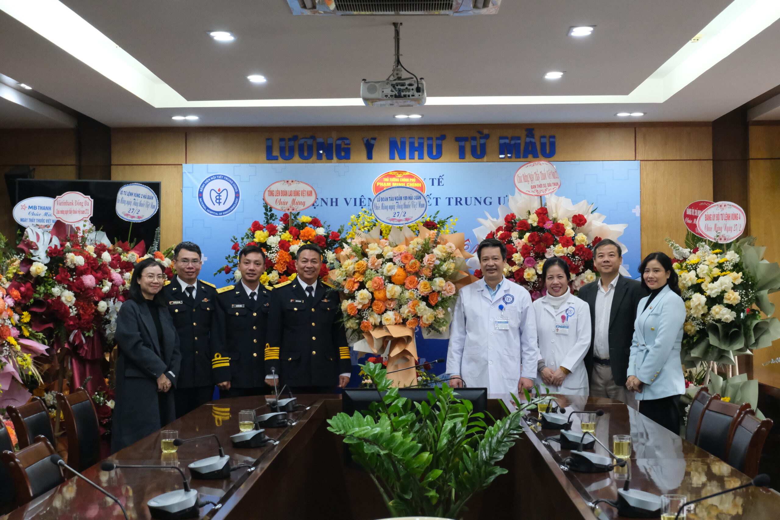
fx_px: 1213
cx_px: 390
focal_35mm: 56
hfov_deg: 35.6
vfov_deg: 24.2
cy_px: 260
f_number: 5.2
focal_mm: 37.4
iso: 6400
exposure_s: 1/150
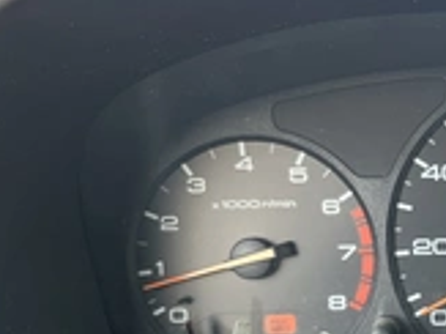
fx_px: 824
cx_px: 509
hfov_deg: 27.3
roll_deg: -0.1
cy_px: 287
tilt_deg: -26.5
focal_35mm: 64
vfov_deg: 22.5
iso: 64
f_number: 1.6
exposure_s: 1/122
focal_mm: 5.1
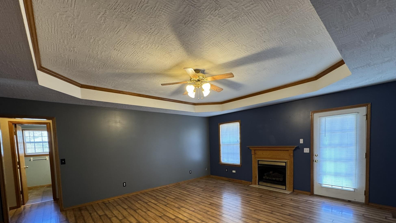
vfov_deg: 65.0
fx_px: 168
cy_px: 152
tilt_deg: -4.2
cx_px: 198
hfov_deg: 99.4
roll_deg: +2.1
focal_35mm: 16
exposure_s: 1/60
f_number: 2.2
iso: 400
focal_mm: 2.22
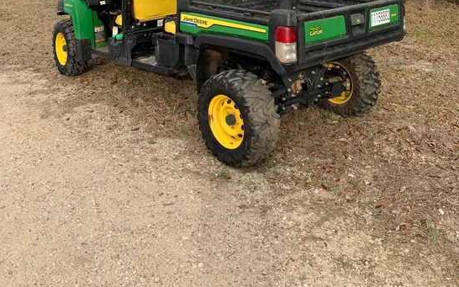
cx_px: 229
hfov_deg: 52.8
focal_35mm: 37
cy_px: 4
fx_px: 463
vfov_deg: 31.9
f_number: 1.8
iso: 25
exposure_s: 1/476
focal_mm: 4.25
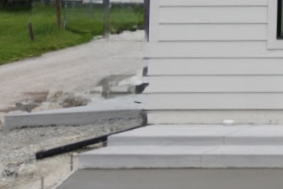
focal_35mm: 192
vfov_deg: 6.9
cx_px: 513
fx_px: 1512
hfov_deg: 10.1
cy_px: -226
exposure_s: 1/500
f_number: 5.6
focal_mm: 29
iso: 100
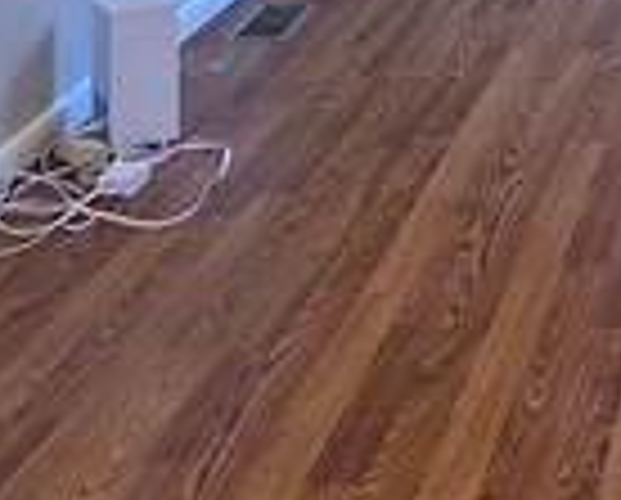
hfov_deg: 18.8
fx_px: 1731
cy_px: -500
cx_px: 810
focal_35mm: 94
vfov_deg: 13.9
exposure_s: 1/60
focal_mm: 2.2
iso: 200
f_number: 2.2
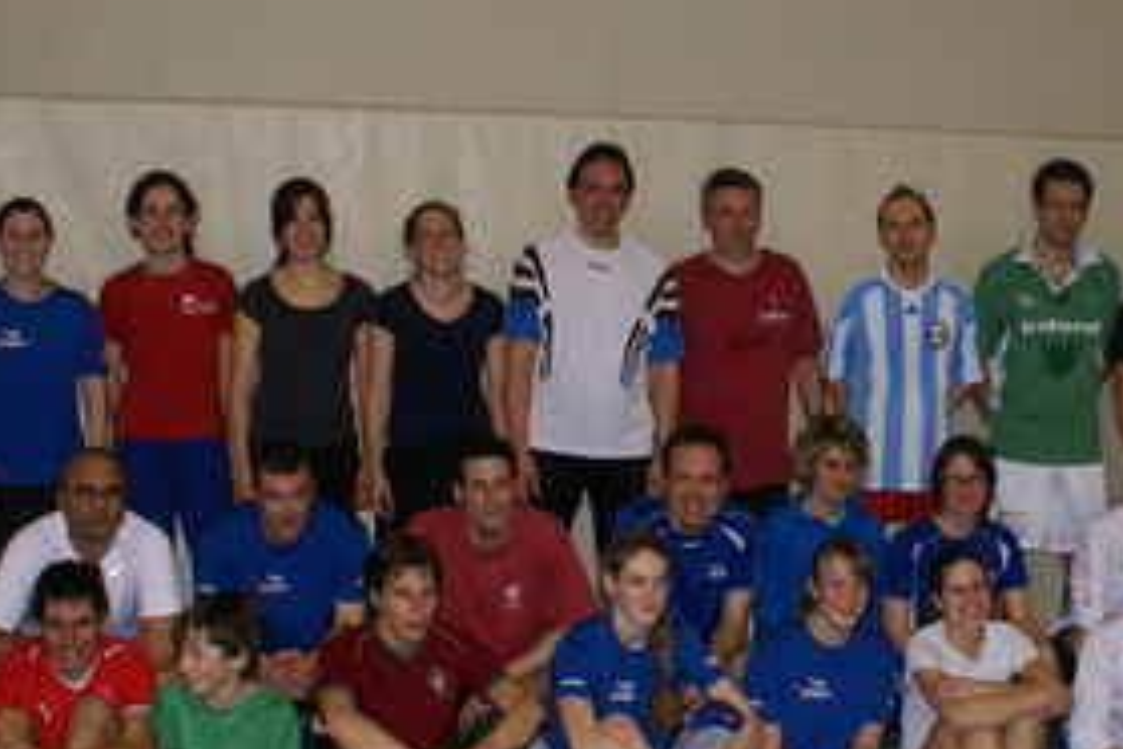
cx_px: 741
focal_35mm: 58
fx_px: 1809
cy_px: 463
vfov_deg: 23.3
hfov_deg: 34.2
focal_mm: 20
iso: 400
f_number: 5.6
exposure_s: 1/60
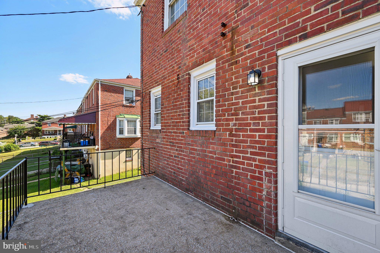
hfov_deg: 104.3
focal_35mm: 14
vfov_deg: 81.1
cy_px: 126
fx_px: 148
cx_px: 190
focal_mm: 14
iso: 100
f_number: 8
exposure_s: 1/60
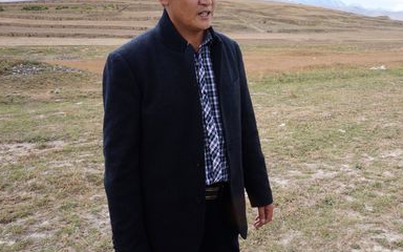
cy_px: 85
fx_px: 384
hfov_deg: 54.2
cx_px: 268
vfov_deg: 35.9
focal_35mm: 35
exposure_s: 1/60
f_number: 14
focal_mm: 16
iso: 200
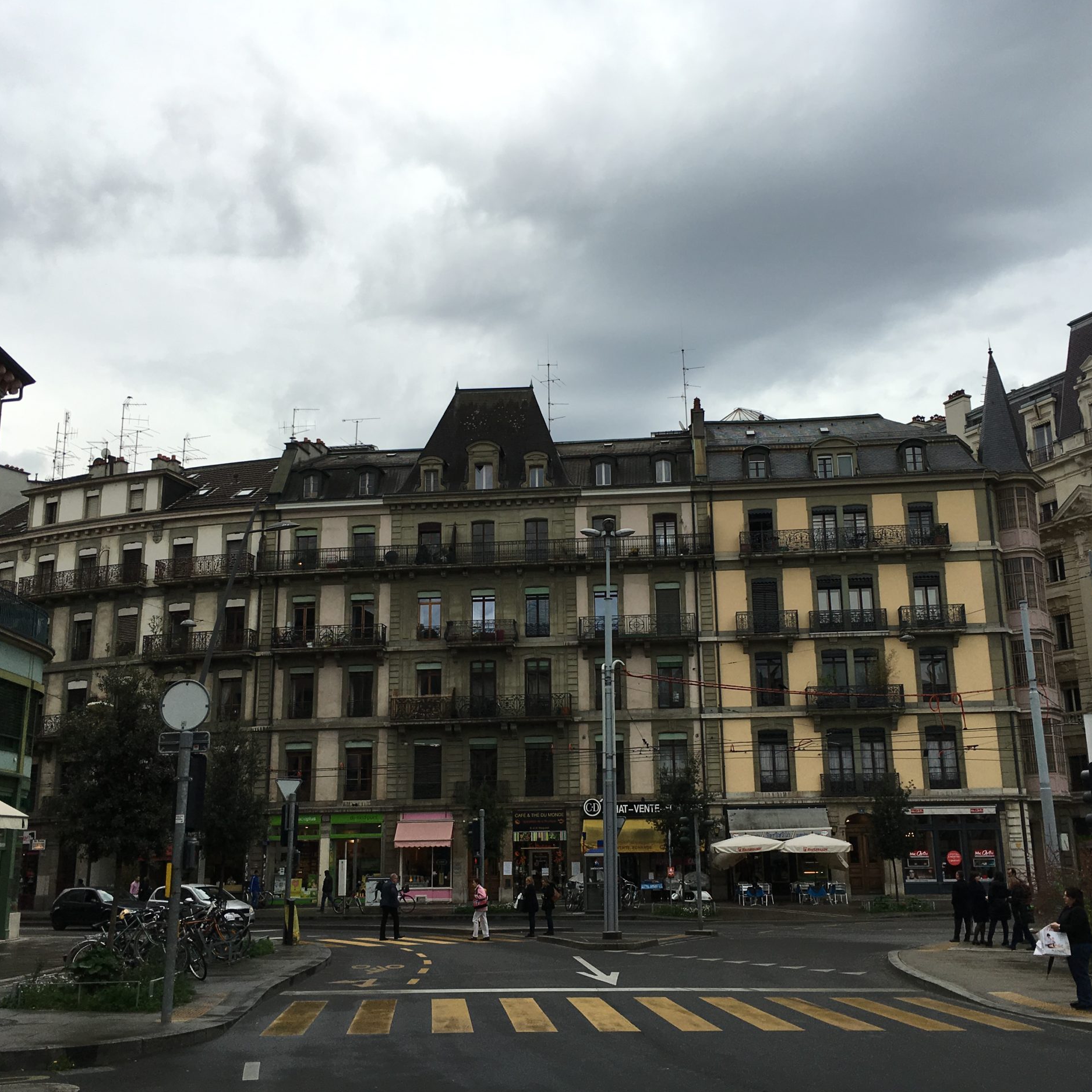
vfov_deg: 47.2
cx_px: 567
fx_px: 1249
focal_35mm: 35
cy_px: 539
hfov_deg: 47.2
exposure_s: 1/855
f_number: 2.2
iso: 25
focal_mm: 4.15
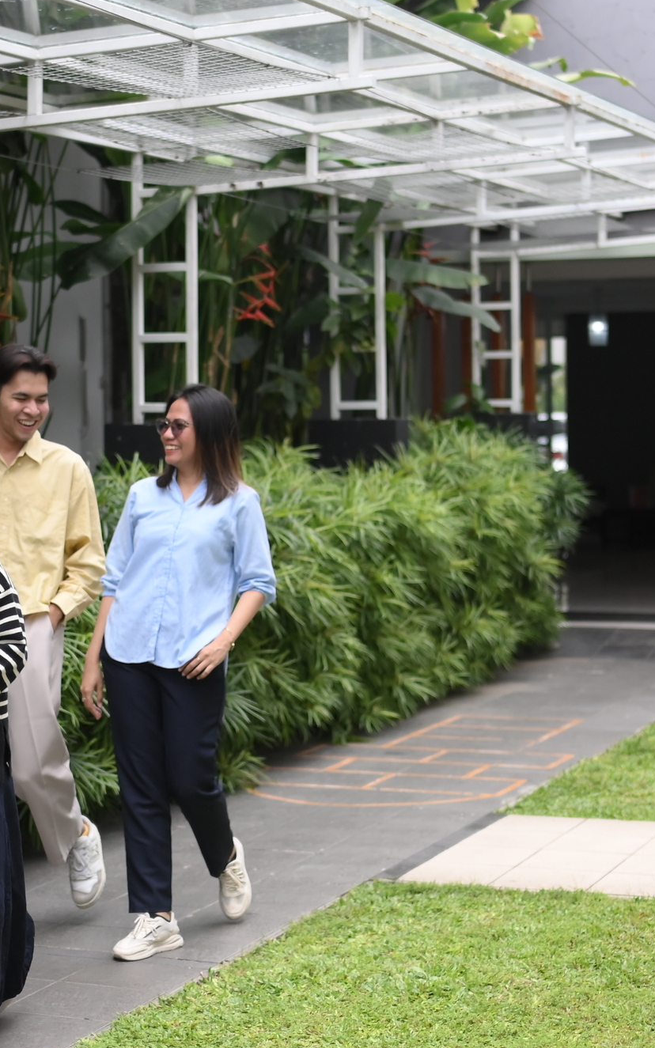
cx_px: 259
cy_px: 435
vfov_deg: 25.5
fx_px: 2314
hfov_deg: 16.1
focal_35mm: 81
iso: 640
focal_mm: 35
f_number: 1.8
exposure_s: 1/8000
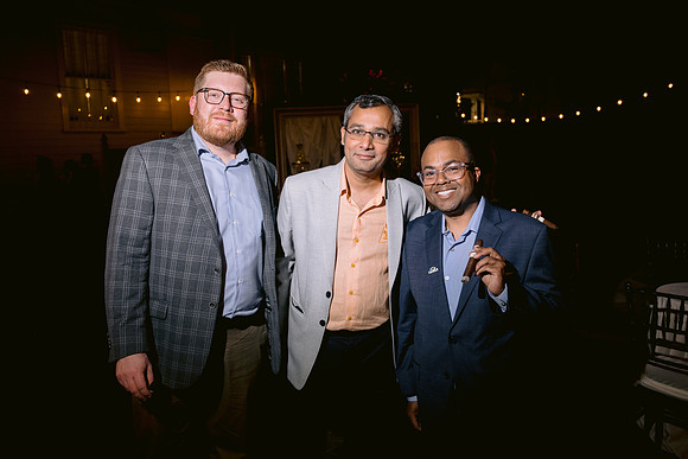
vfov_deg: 44.6
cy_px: 224
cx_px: 332
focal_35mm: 29
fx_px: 560
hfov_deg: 63.1
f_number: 4
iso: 800
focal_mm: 28
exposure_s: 1/80
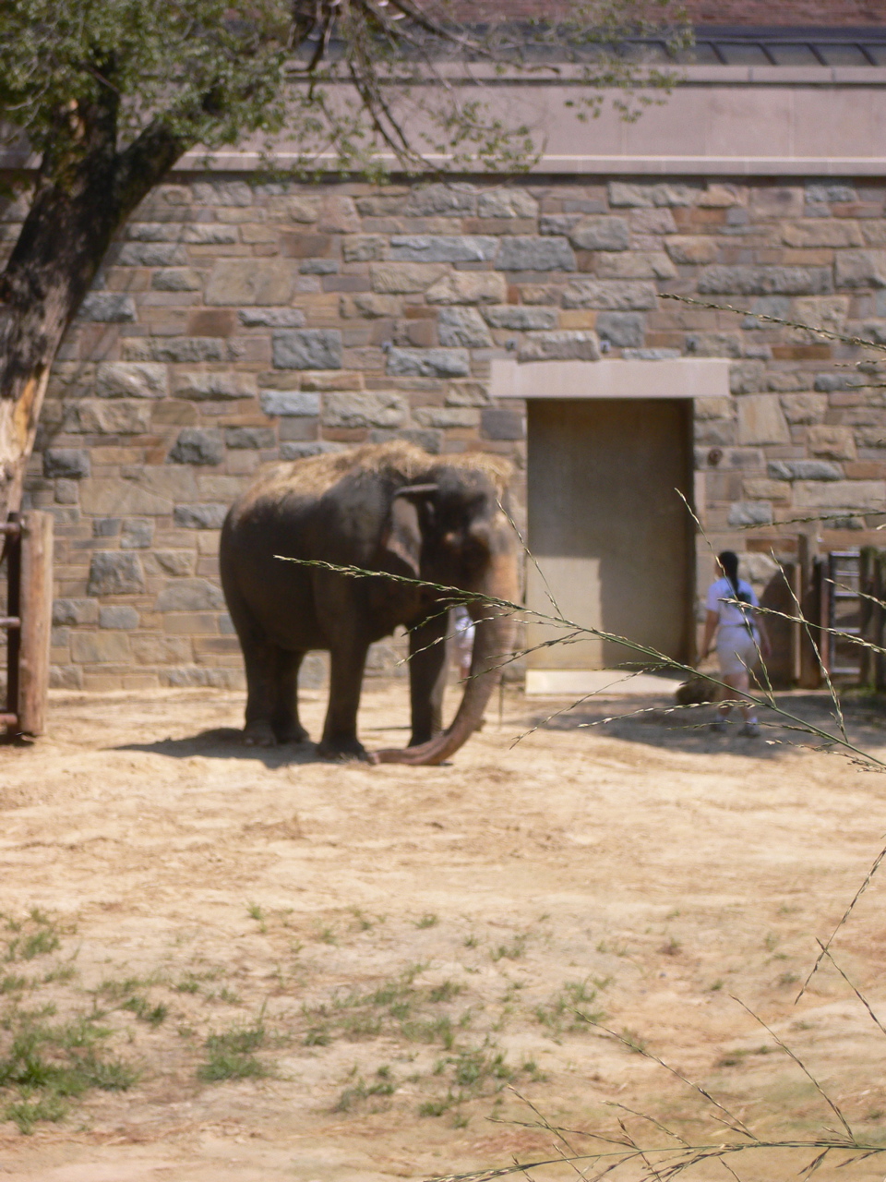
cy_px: 591
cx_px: 443
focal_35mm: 105
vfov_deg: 18.7
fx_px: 3583
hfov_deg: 14.1
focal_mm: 17.4
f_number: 5
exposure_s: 1/400
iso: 80
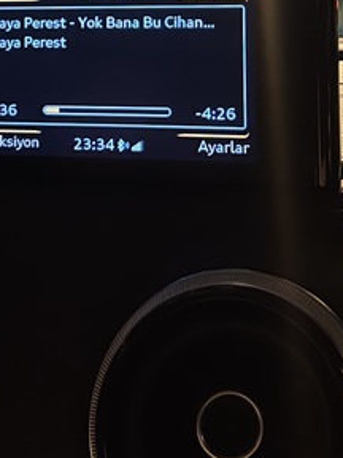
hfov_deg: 17.8
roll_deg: +0.2
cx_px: 203
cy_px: -30
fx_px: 1097
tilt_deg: +4.6
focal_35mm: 83
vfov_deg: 22.4
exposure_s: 1/10
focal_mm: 5.7
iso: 640
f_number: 1.5
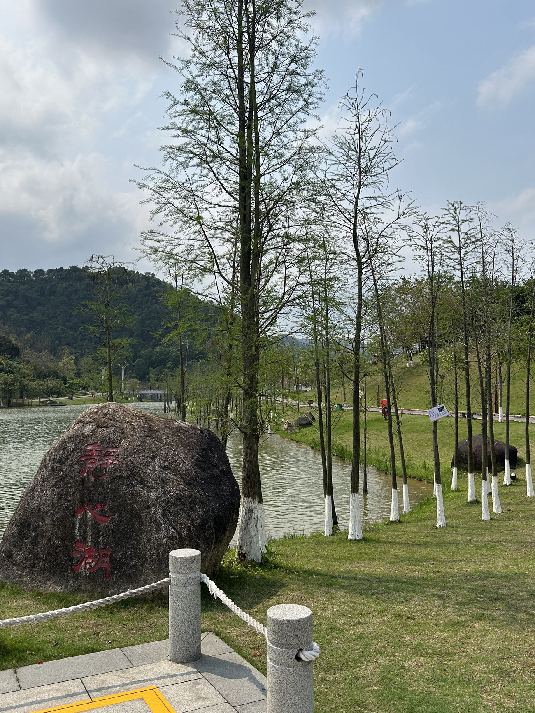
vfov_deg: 59.9
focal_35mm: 30
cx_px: 243
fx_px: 618
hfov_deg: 46.7
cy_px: 339
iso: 50
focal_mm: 5.7
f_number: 1.5
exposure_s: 1/8000
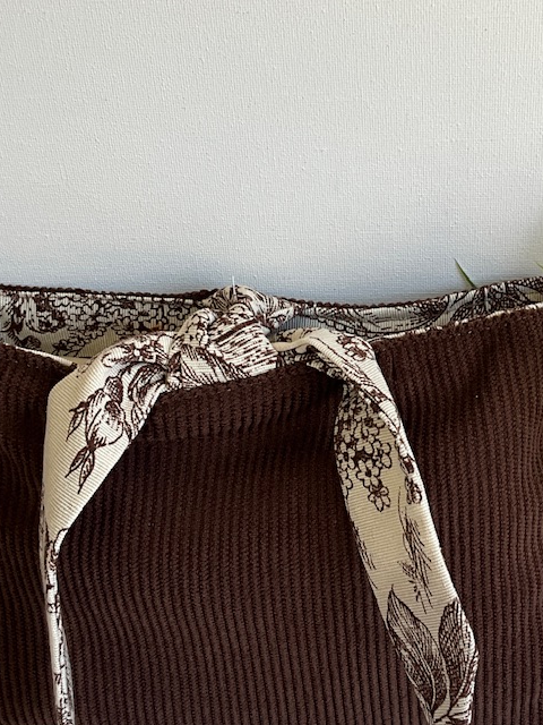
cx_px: 383
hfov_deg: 25.0
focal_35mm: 58
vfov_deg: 33.2
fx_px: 1213
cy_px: 317
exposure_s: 1/100
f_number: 1.8
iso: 25
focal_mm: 3
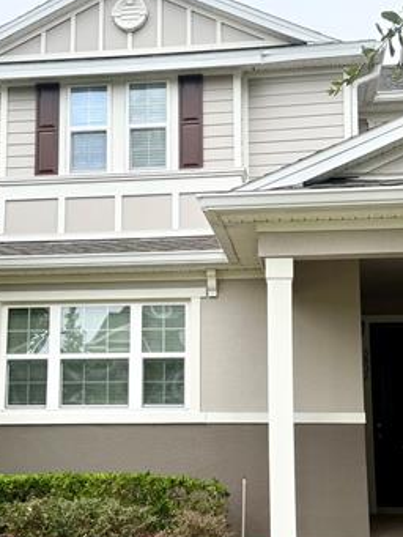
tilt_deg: +11.0
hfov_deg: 27.0
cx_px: 190
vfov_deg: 35.5
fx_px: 838
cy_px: 302
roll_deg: +0.4
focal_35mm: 54
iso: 80
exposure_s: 1/979
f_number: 1.78
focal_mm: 6.76
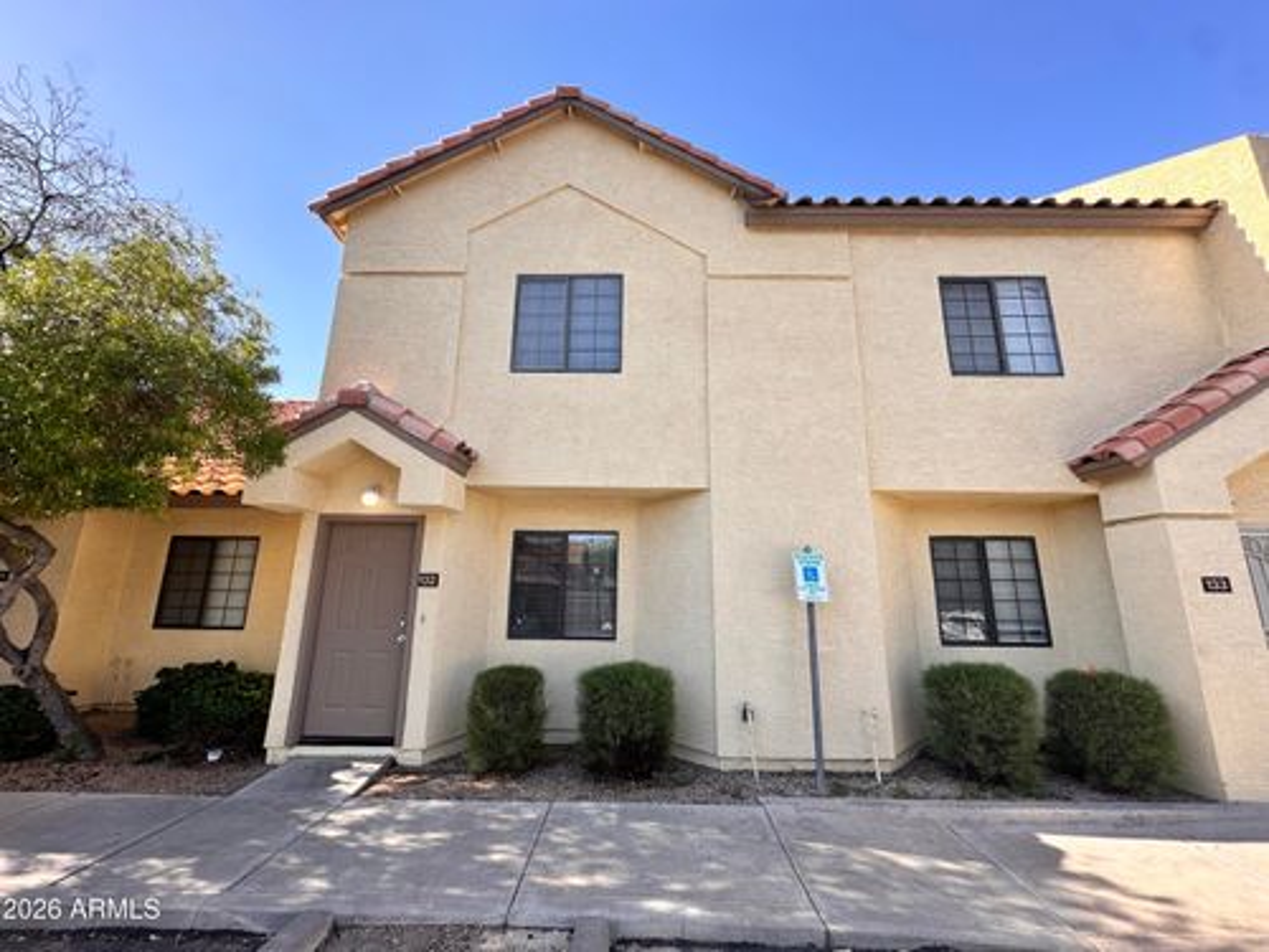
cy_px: 476
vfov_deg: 85.7
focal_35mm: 14
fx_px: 513
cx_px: 634
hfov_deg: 102.1
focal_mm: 2.22
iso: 40
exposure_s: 1/754
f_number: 2.2
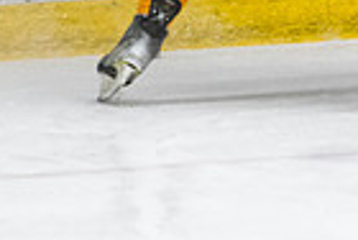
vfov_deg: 1.9
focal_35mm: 714
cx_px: 358
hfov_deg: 2.9
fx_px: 7115
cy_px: -138
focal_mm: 135
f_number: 2.8
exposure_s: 1/640
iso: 2500
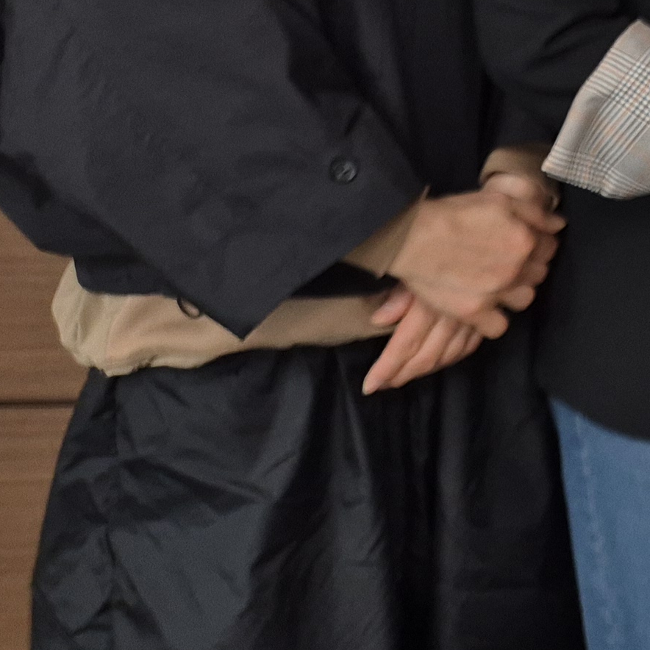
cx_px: 1322
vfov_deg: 16.5
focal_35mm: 92
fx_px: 1954
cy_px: -425
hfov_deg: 15.1
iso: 160
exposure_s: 1/120
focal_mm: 5.4
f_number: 1.8
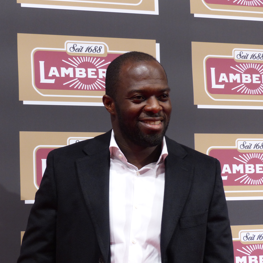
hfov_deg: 13.7
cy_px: 131
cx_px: 127
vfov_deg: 13.7
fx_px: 1092
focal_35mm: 127
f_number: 2.8
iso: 160
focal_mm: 19.2
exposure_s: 1/60
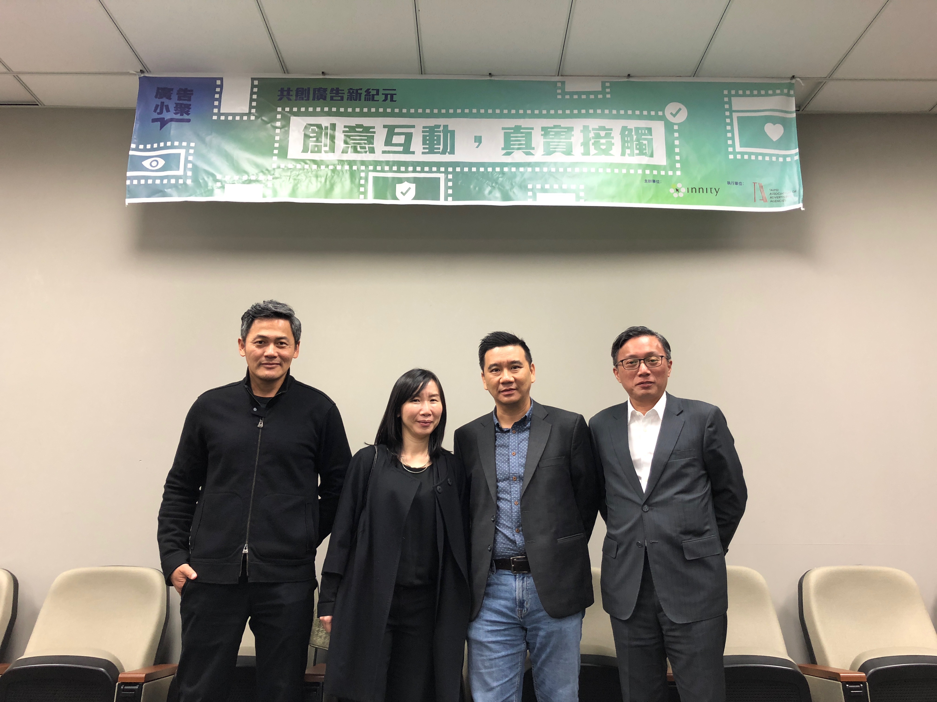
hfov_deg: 63.4
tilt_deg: +14.6
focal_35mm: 28
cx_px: 468
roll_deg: +0.1
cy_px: 351
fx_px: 758
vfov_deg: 49.7
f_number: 1.8
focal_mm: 4
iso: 40
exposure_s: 1/24
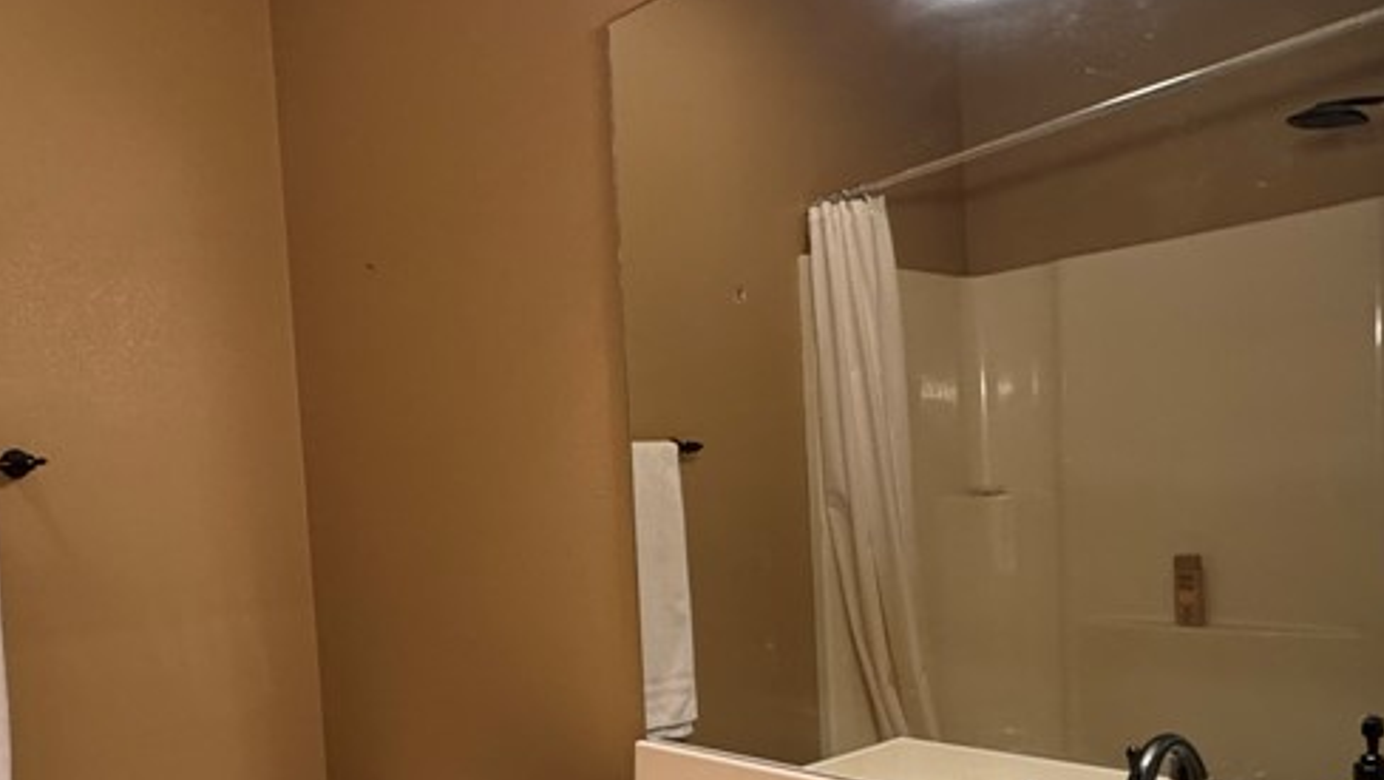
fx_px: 1175
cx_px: 635
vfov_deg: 36.0
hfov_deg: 60.9
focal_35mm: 32
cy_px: 576
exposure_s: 1/60
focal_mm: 2.22
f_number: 2.2
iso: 400
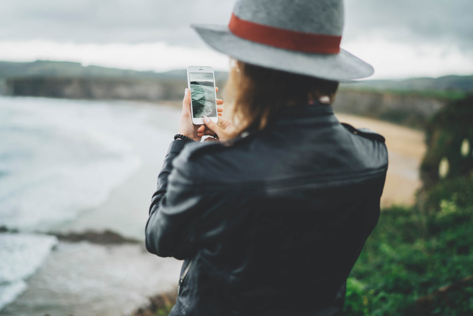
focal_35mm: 35
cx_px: 236
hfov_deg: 54.4
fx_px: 460
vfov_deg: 37.9
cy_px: 158
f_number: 1.4
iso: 100
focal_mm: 35
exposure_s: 1/400
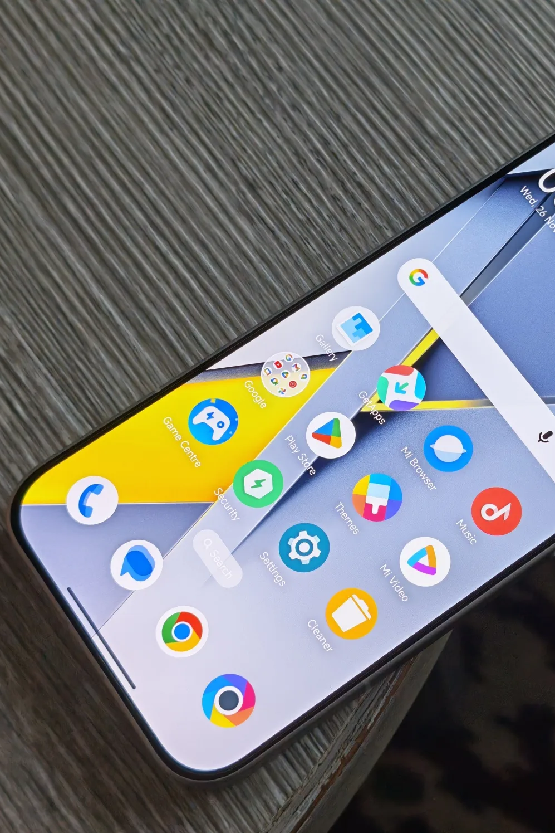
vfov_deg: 31.4
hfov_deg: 21.1
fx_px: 1480
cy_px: 417
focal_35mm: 64
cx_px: 414
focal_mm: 5.4
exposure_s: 1/120
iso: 64
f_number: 1.6
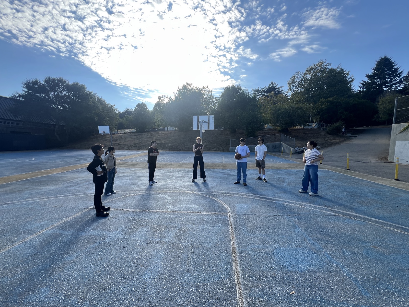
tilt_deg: -5.7
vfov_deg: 85.6
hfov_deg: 102.0
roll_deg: -0.4
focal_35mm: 14
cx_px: 197
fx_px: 165
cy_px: 161
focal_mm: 1.57
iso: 32
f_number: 1.8
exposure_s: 1/605
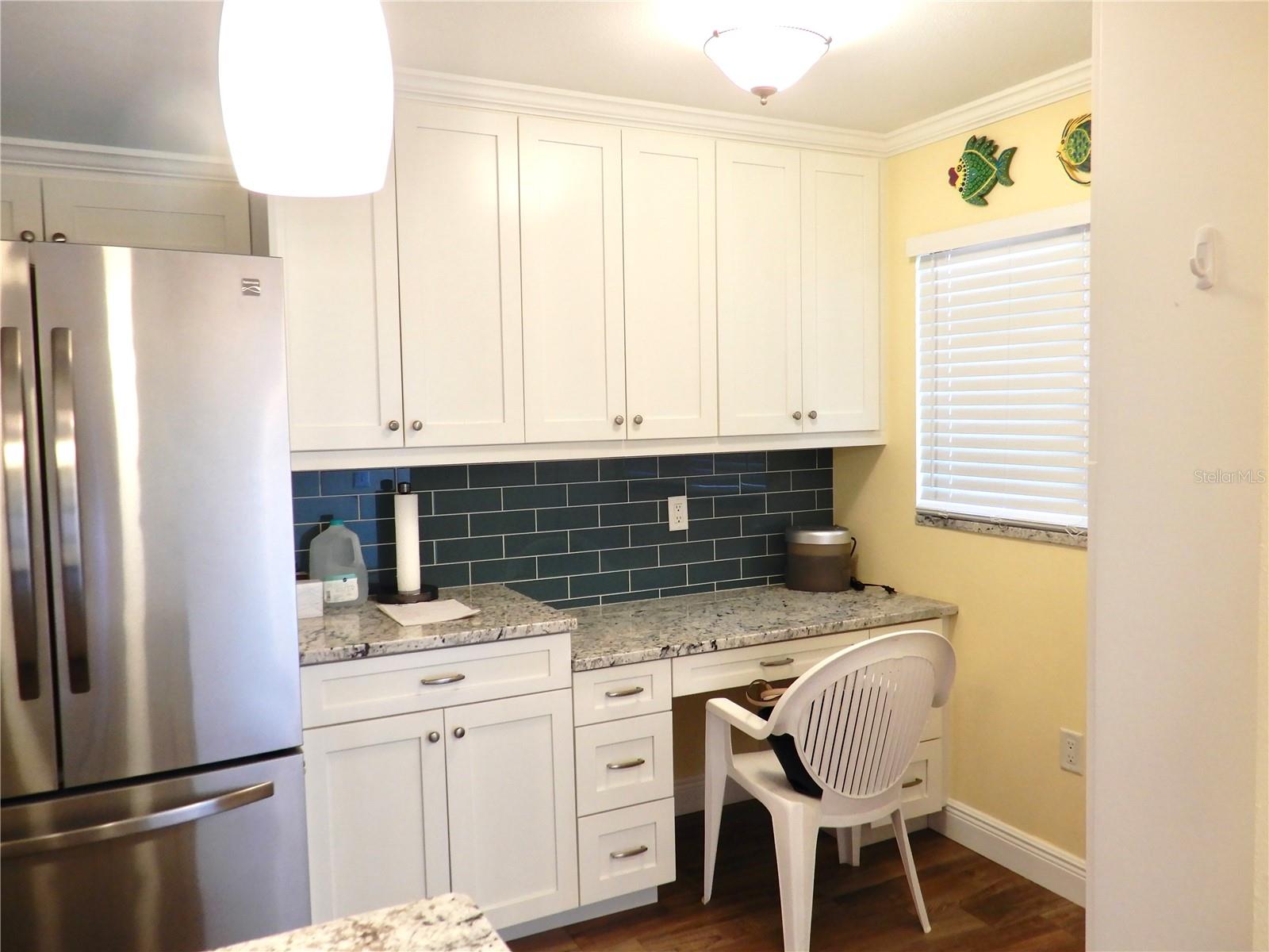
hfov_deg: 63.4
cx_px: 634
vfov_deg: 49.7
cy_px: 476
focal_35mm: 28
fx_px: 1026
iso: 180
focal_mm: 5
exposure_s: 1/30
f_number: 3.5
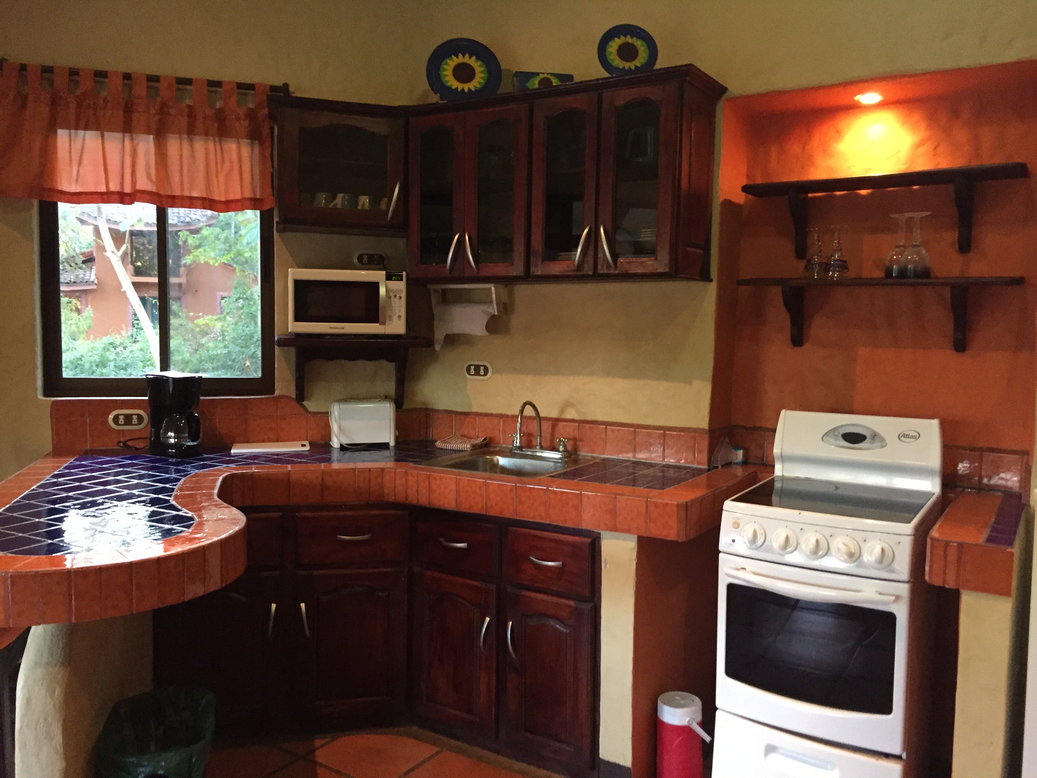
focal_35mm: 29
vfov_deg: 48.2
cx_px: 518
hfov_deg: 61.7
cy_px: 389
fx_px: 869
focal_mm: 4.15
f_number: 2.2
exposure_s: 1/30
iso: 250
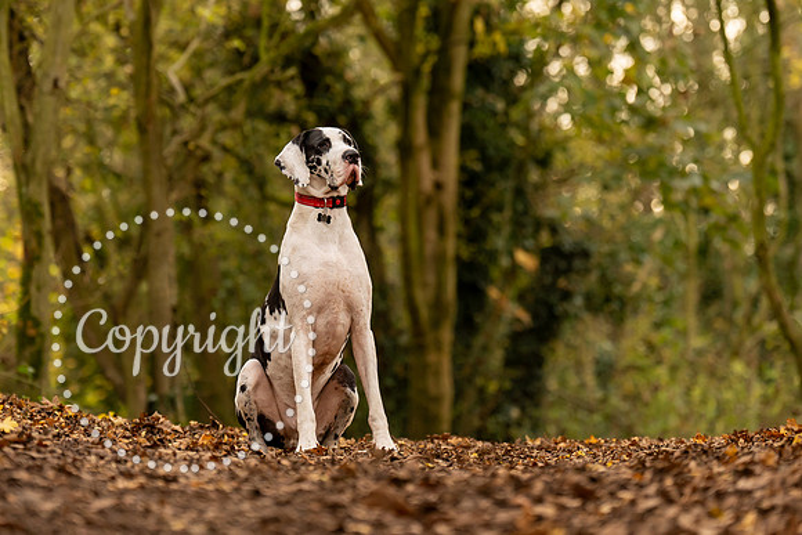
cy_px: 115
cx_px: 334
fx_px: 5131
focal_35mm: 230
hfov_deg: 8.9
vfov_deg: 6.0
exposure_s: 1/640
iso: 500
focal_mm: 139
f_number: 2.8
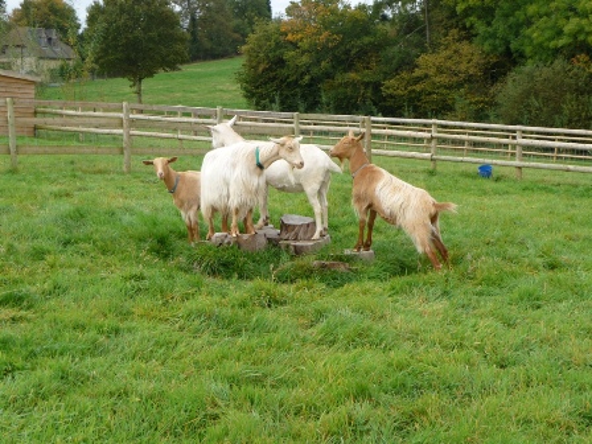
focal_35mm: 67
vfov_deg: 21.9
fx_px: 1146
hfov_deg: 29.0
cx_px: 296
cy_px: 222
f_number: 4.5
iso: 100
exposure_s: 1/200
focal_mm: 11.3
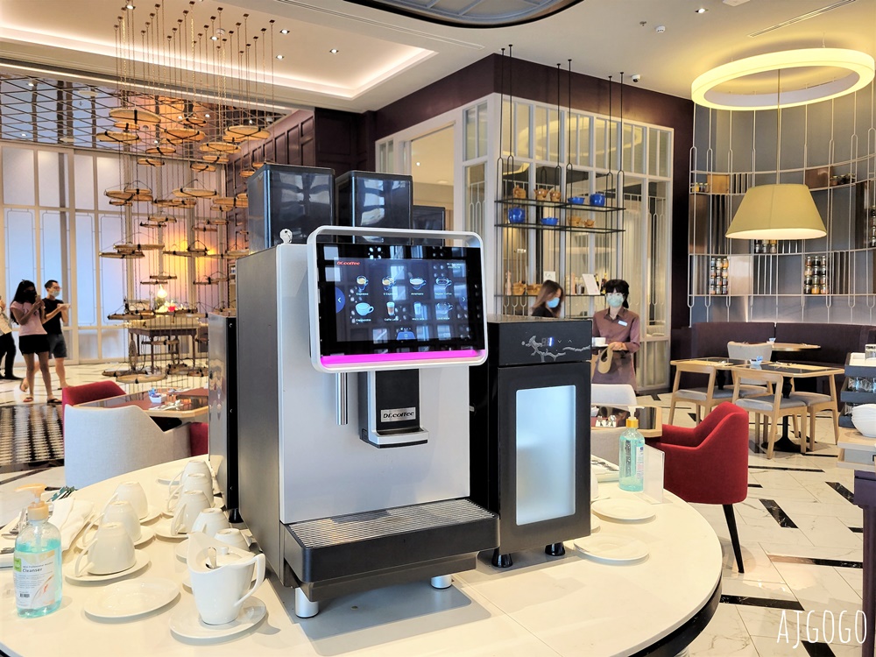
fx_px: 658
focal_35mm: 26
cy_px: 328
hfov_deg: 67.3
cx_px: 438
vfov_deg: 53.1
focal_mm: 5.4
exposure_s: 1/50
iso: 200
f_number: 1.8
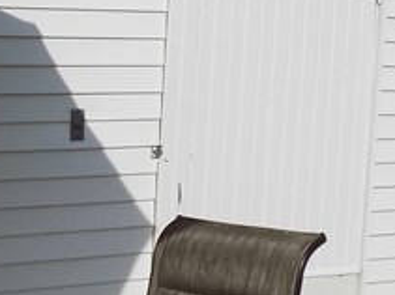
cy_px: 213
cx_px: -206
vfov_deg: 9.0
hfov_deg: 11.5
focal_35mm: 165
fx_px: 1882
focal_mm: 6.1
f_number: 10.9
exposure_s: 1/200
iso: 80
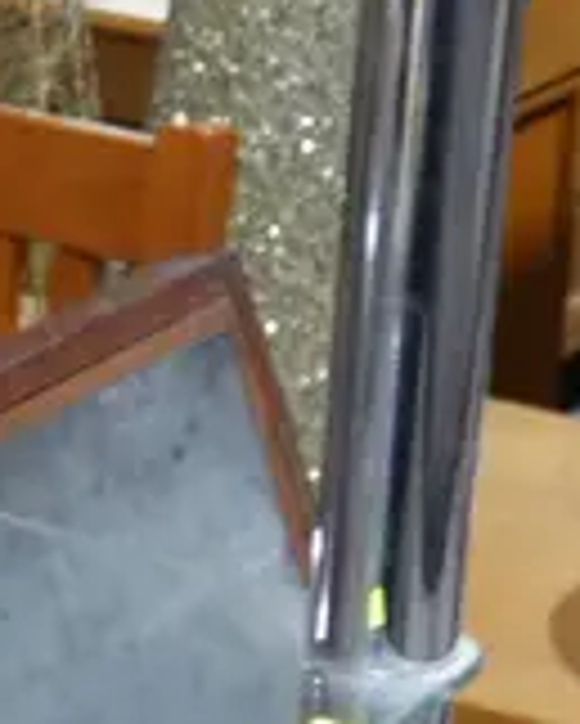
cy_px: 800
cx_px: -620
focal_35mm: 174
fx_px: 3730
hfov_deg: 8.4
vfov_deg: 10.9
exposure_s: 1/60
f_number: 3.5
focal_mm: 14
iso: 400
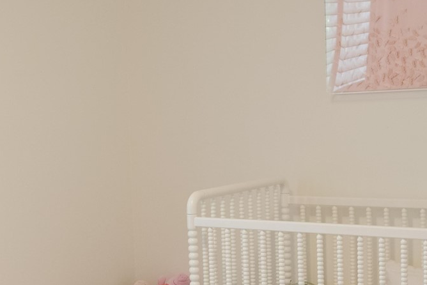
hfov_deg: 24.5
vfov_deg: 17.4
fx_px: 926
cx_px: -23
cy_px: 220
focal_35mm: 78
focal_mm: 16
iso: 160
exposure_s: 1/15
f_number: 4
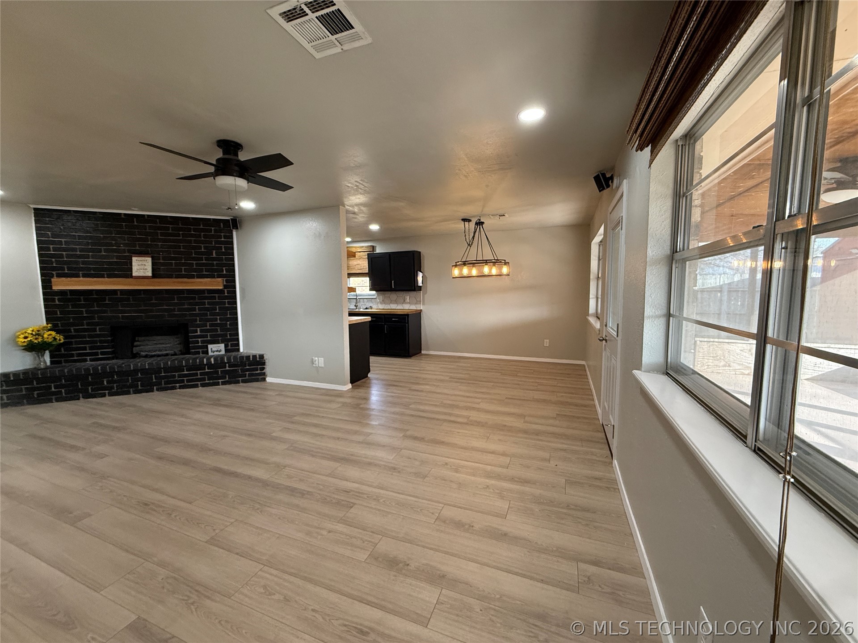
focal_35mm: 14
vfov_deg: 85.7
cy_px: 322
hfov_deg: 102.1
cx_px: 429
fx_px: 347
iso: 320
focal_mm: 2.22
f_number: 2.2
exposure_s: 1/120
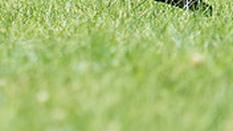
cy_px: -96
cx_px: -8
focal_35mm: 1723
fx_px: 10645
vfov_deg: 0.7
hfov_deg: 1.3
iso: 1600
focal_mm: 500
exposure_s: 1/4000
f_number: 6.3
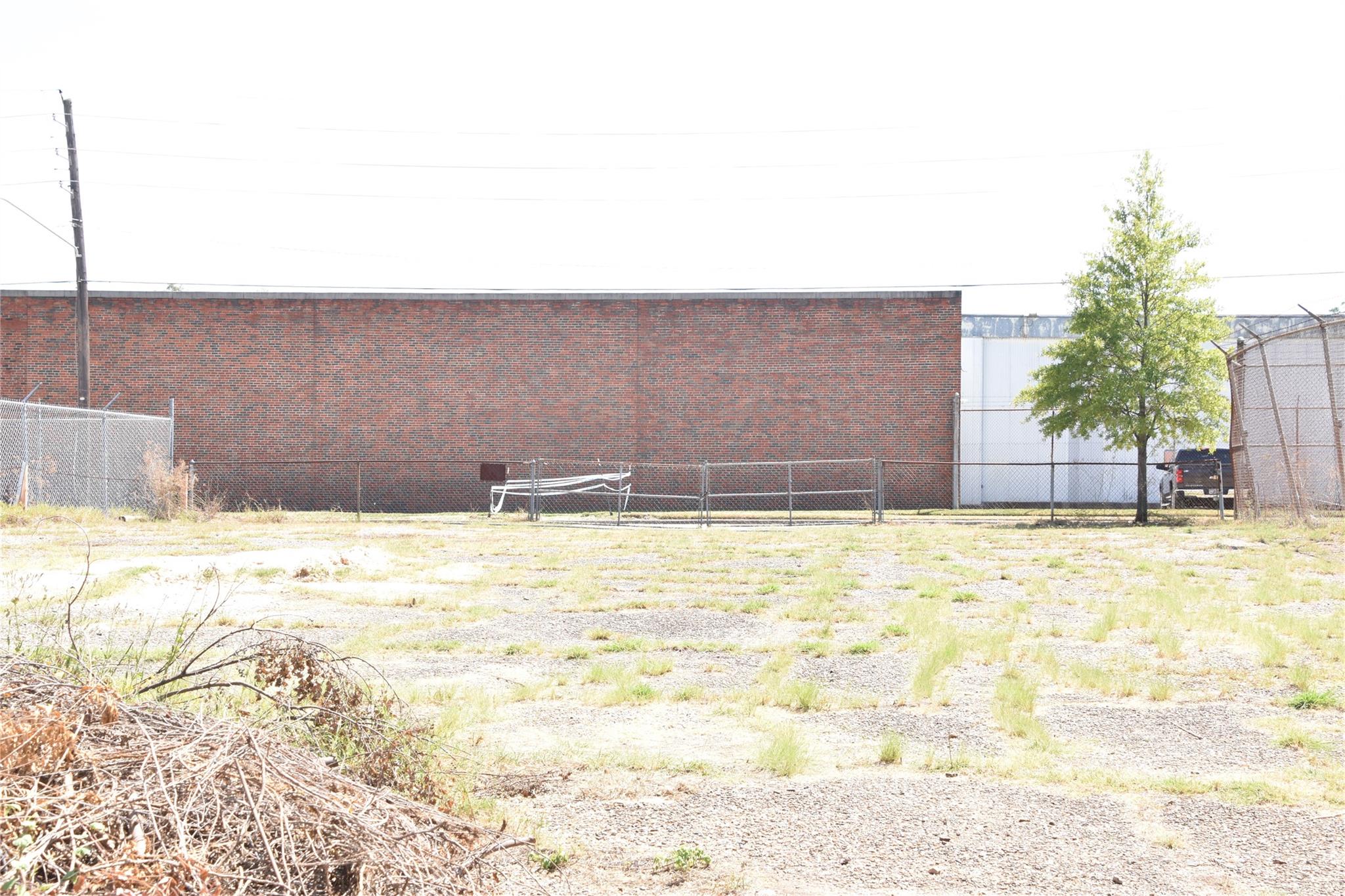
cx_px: 672
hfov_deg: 35.1
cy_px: 448
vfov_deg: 23.8
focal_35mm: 57
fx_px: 2129
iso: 320
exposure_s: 1/200
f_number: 10
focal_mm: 38
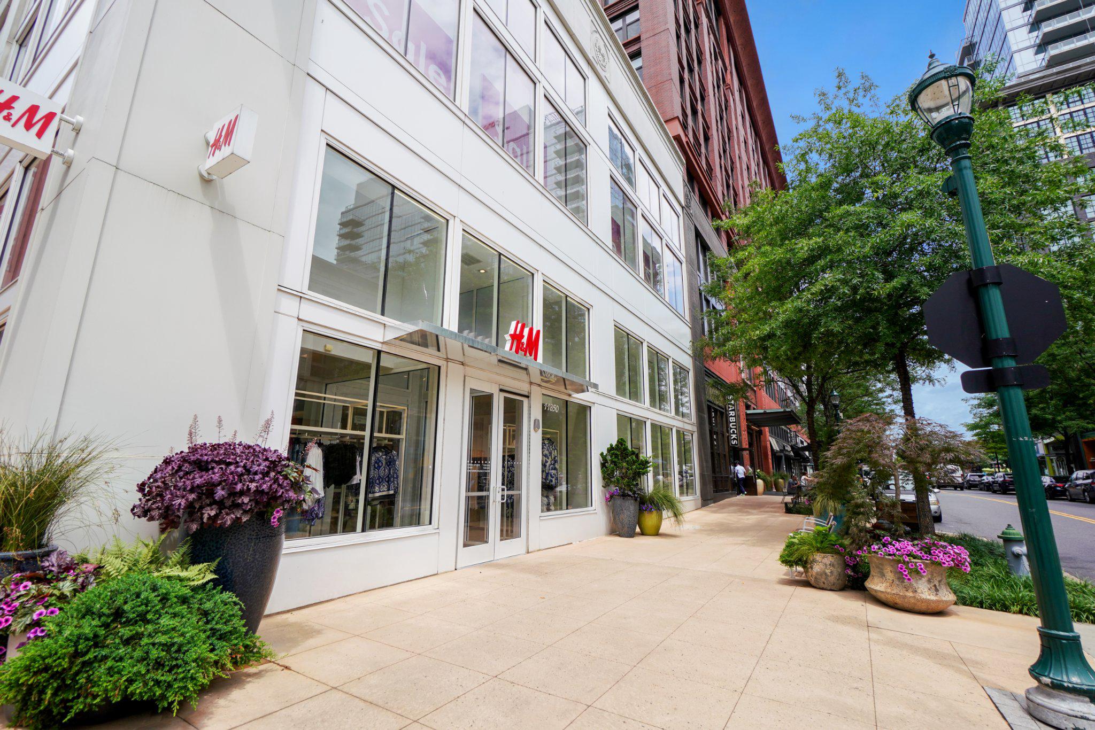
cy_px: 365
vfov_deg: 77.3
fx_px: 456
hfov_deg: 100.4
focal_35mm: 15
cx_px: 548
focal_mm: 10
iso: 100
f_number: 8
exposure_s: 1/250
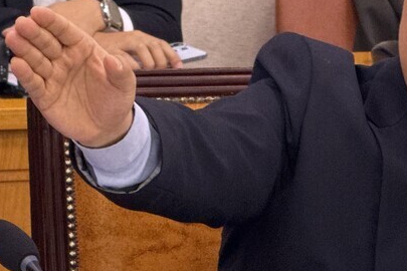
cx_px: 131
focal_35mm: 394
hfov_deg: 5.2
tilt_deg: -8.8
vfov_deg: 3.5
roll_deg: -1.2
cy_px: 133
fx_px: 4454
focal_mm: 15.66
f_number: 2.8
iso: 320
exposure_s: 1/60
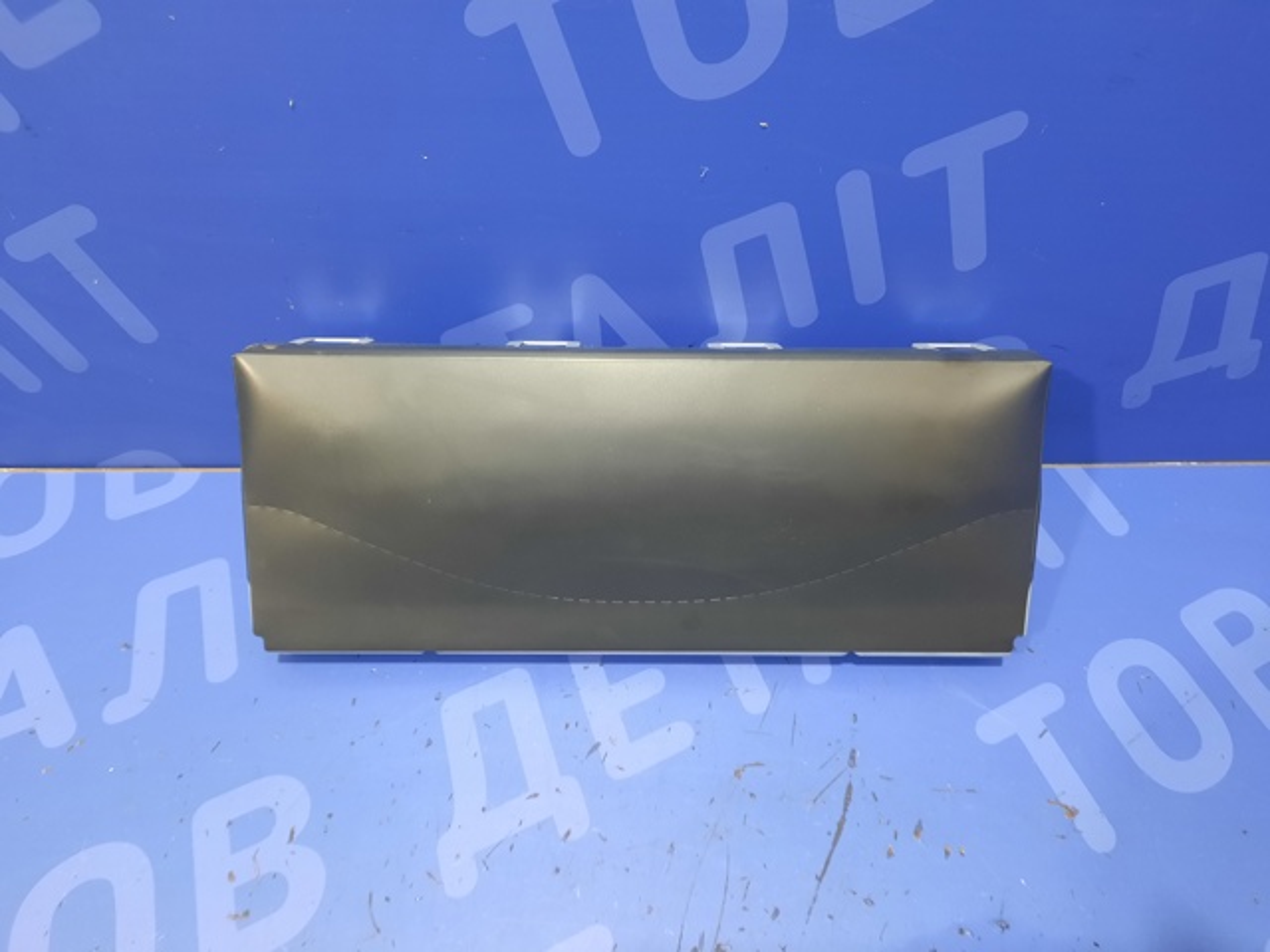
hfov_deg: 69.4
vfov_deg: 54.9
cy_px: 476
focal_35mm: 25
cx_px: 635
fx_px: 917
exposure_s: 1/25
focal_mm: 4.6
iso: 400
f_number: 2
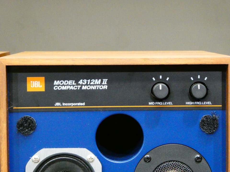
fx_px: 651
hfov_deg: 20.0
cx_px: 115
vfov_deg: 15.1
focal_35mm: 98
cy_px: 86
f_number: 6.3
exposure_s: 1/13
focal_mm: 17.5
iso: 1600
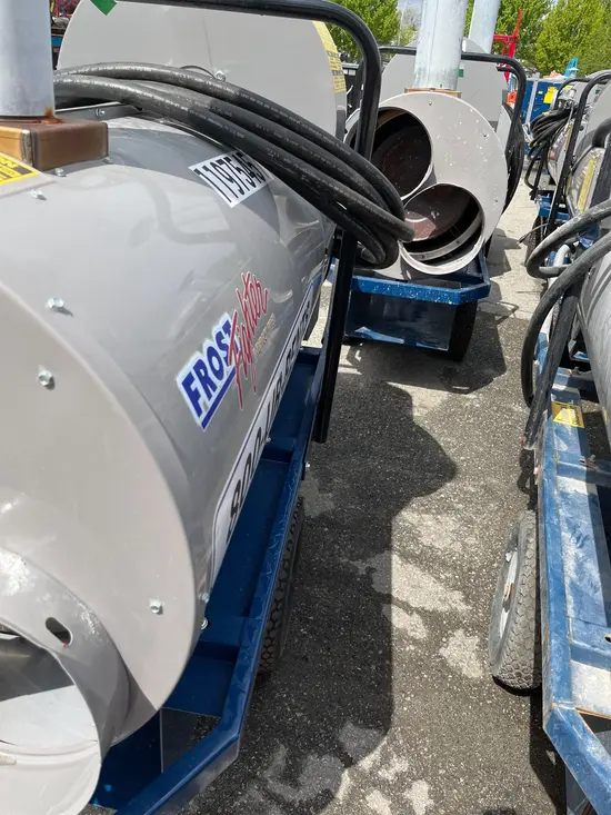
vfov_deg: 67.3
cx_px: 306
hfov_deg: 53.1
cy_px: 408
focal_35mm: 26
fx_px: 612
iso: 50
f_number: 1.6
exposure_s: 1/2062
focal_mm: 5.1
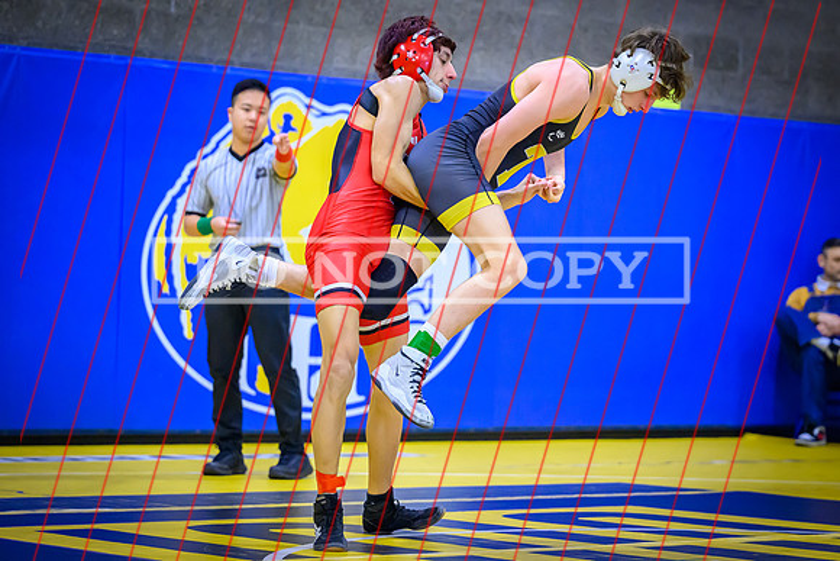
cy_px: 229
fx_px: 2806
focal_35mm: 120
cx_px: 447
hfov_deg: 17.0
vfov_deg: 11.4
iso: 8000
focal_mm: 97
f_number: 2.8
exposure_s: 1/640
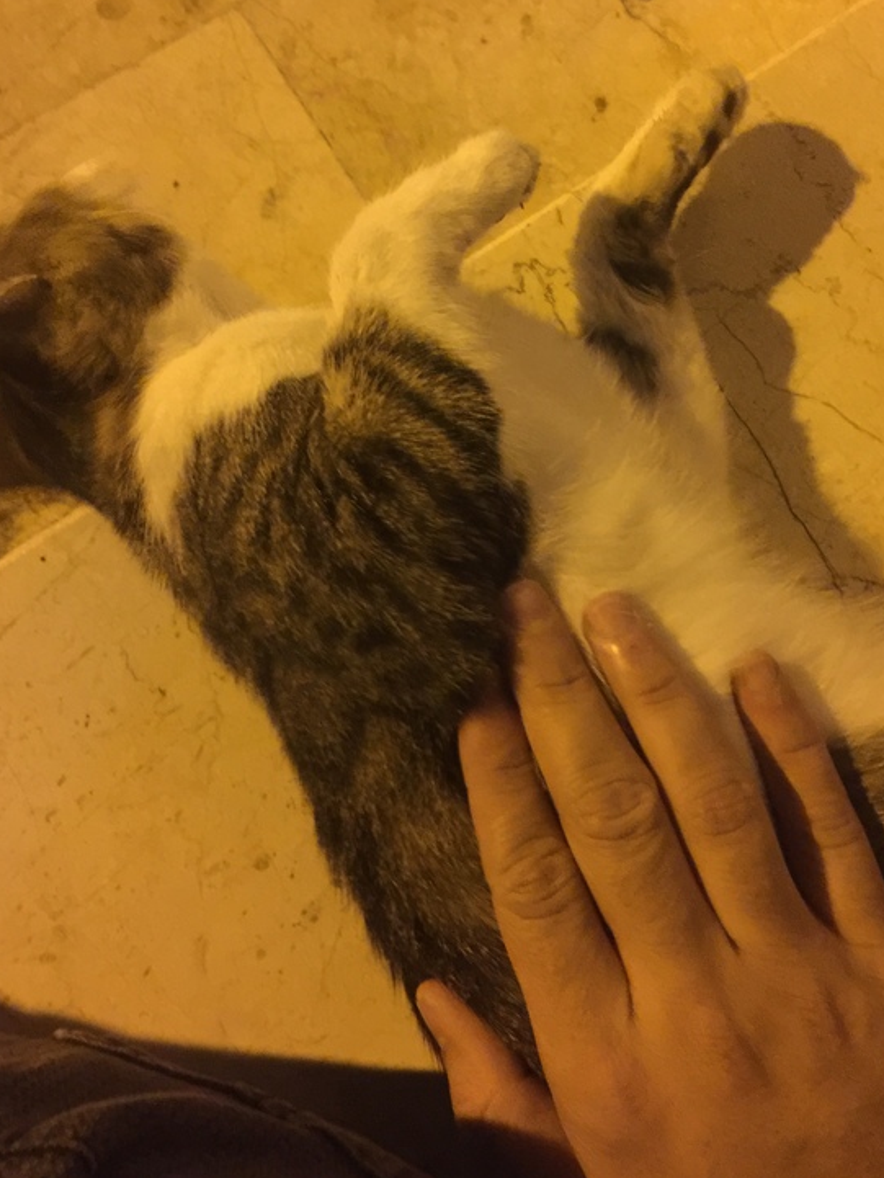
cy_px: 436
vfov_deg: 49.6
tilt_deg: -78.9
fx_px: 1259
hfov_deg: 38.7
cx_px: 466
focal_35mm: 37
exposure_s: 1/4
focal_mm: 4.15
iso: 160
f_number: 2.2
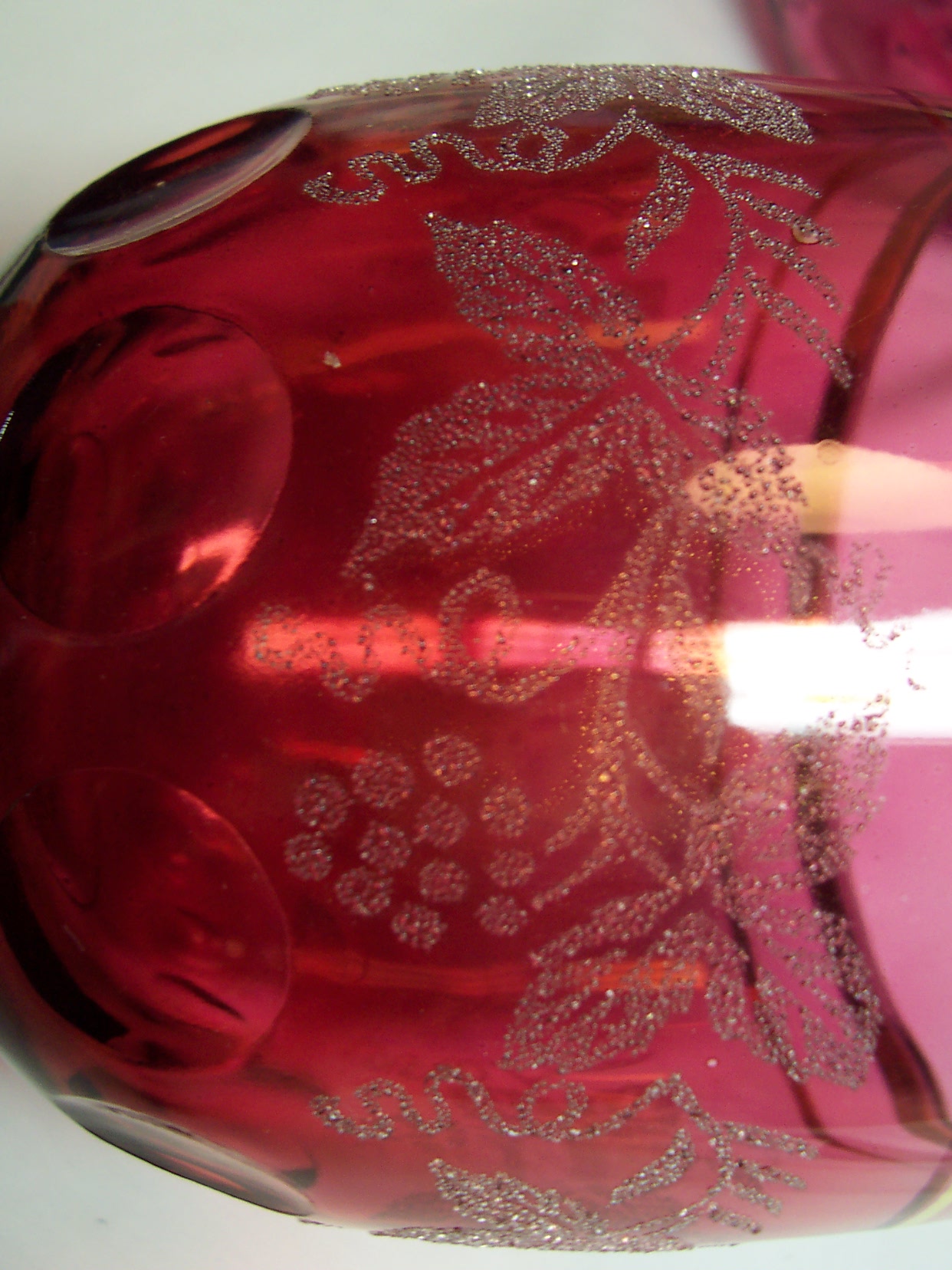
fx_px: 1357
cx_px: 476
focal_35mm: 37
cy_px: 635
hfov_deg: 38.7
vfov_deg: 50.1
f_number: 2.8
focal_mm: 5.6
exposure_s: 1/30
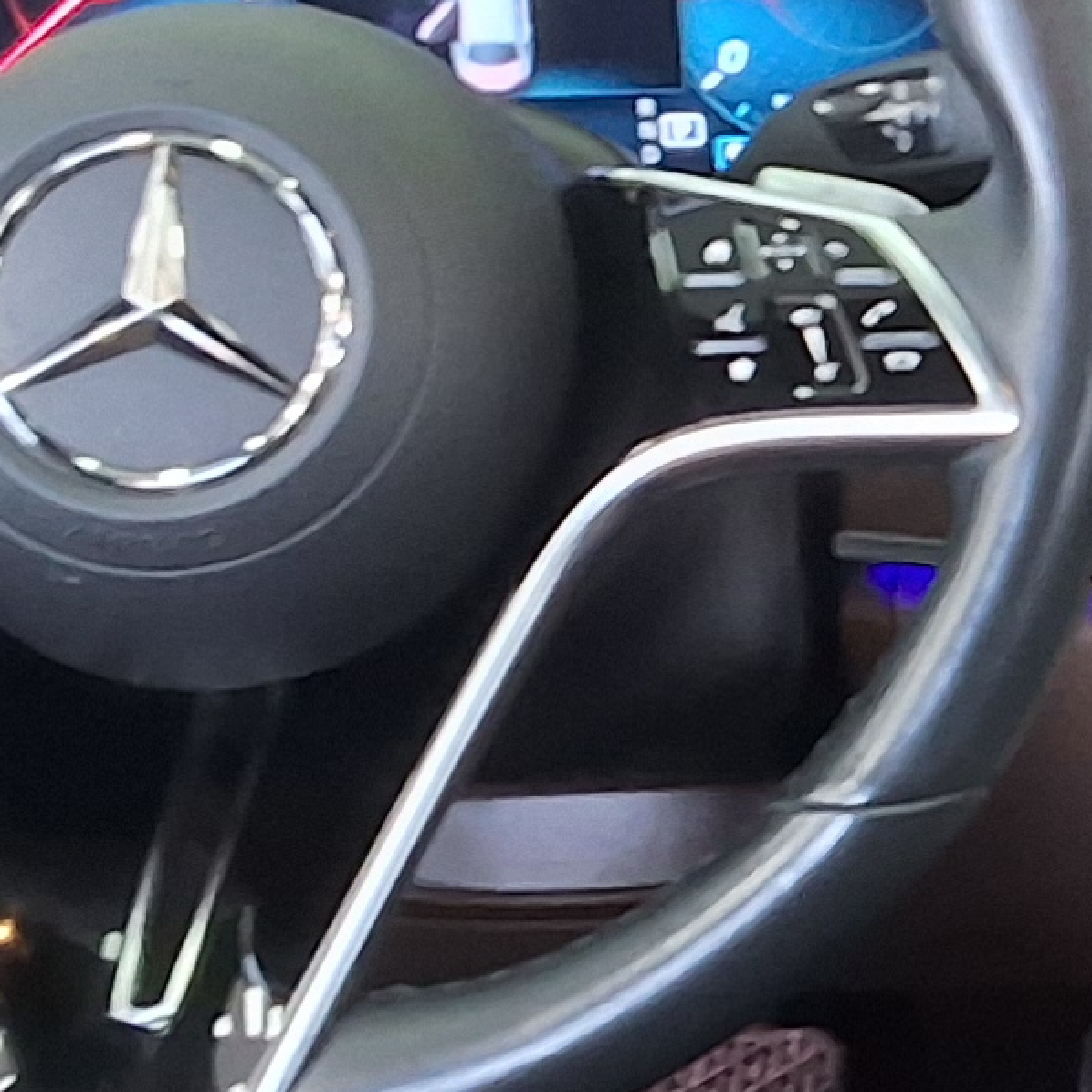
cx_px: 1844
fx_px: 4818
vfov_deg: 12.9
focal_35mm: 135
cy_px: 530
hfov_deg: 12.1
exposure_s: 1/40
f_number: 1.9
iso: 80
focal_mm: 2.91
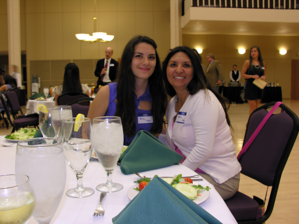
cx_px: 150
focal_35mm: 35
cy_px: 112
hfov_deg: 52.6
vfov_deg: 40.7
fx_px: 302
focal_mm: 8.9
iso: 50
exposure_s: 1/9.1
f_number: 4
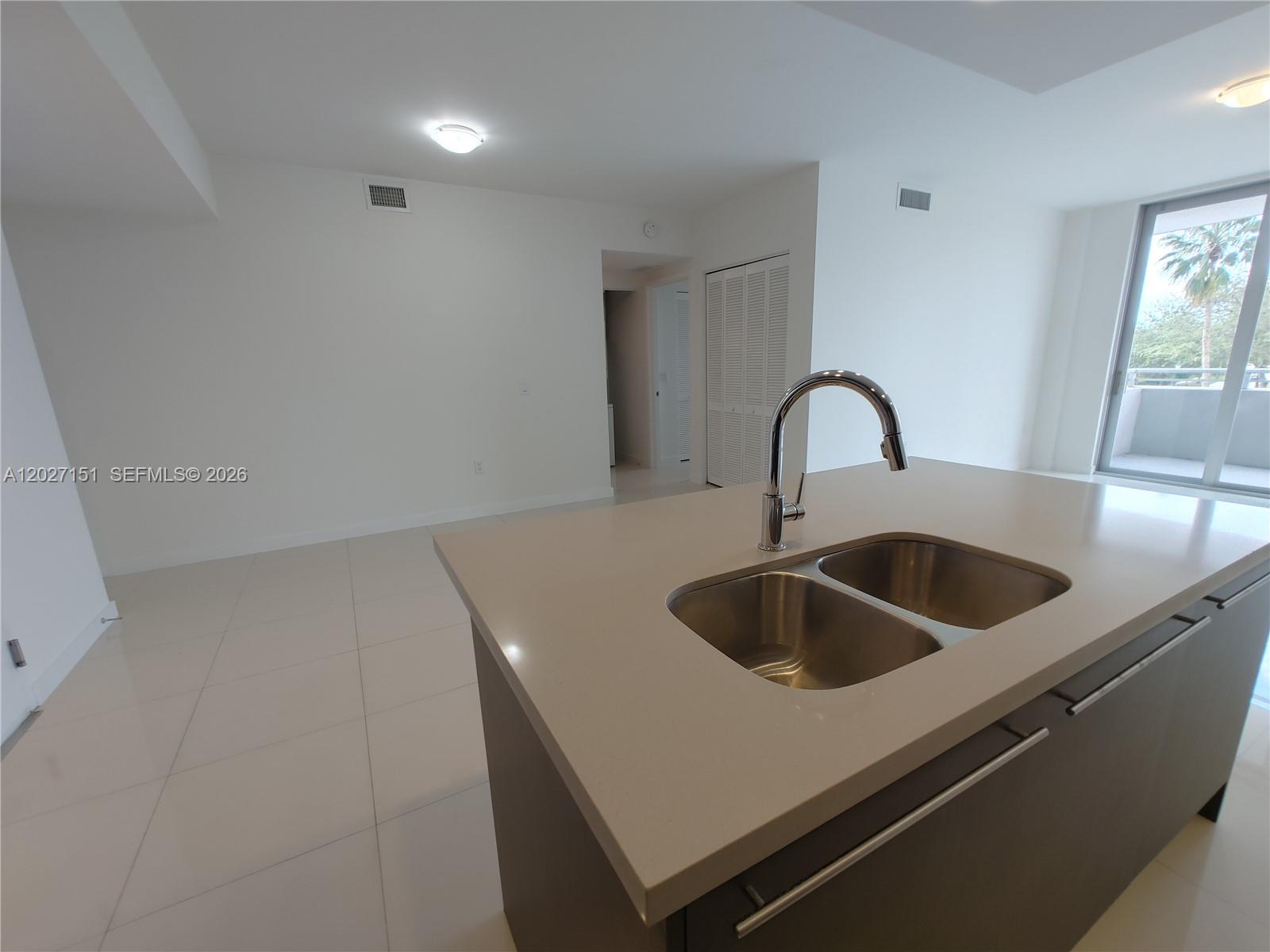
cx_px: 635
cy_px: 476
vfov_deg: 81.7
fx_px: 550
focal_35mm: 15
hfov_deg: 98.2
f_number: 1.9
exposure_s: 1/40
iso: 50
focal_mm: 1.78
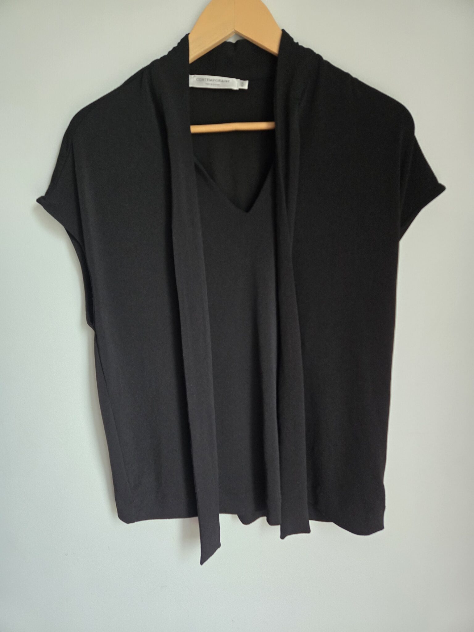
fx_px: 420
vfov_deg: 73.9
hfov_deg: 58.9
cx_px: 237
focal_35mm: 23
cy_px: 316
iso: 1000
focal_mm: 5.4
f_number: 1.8
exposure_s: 1/120
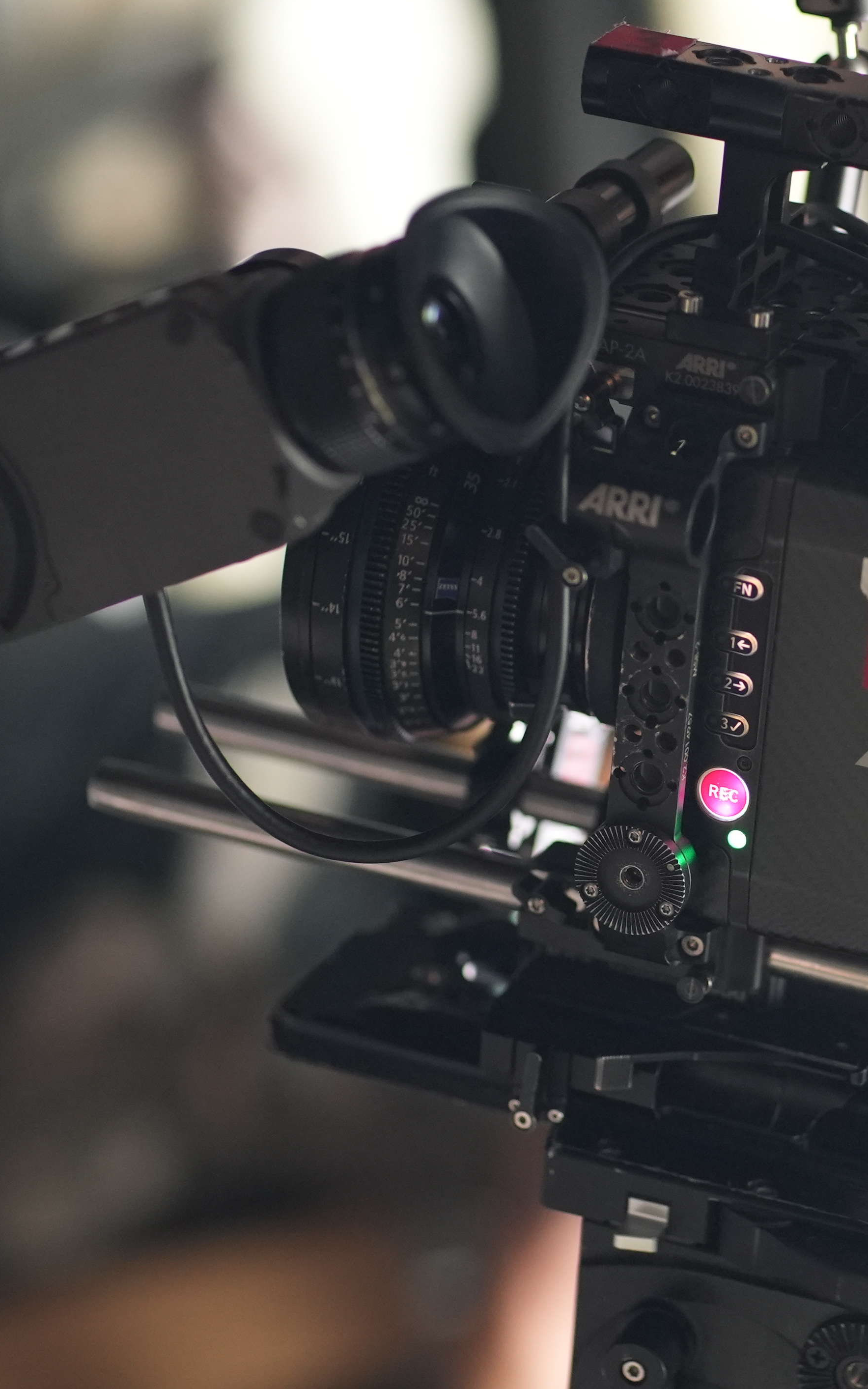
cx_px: 795
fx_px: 4920
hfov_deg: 10.0
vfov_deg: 16.1
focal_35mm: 130
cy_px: 694
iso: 4000
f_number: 2
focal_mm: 85
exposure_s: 1/160
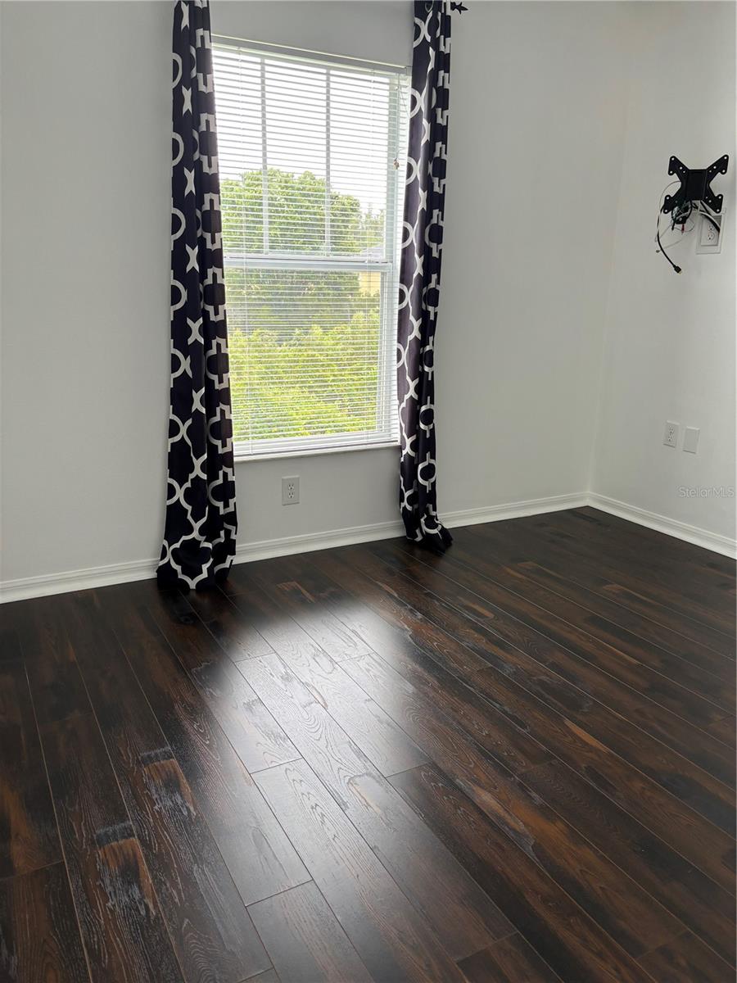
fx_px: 738
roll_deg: -2.1
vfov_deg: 67.3
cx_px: 368
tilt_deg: -14.1
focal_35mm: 26
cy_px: 492
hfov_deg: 53.1
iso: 80
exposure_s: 1/121
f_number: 1.6
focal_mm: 5.96
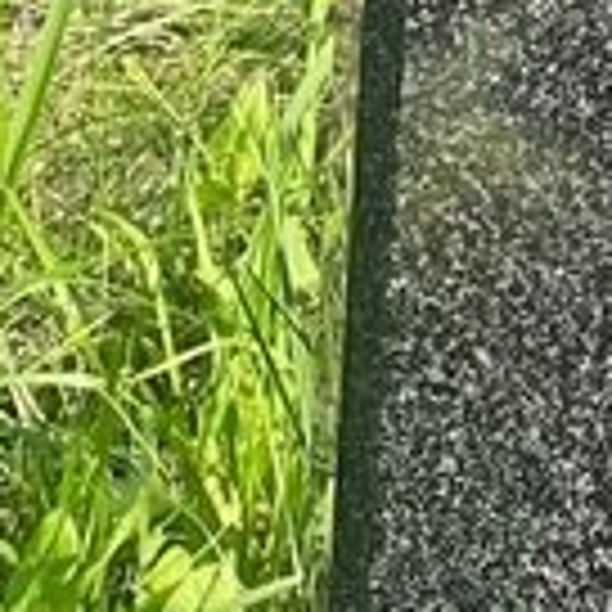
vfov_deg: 4.4
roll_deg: -1.5
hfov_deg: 4.3
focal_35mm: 399
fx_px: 7981
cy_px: 279
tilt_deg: -21.4
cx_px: 1134
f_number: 2.8
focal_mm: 9
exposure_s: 1/203
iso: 32
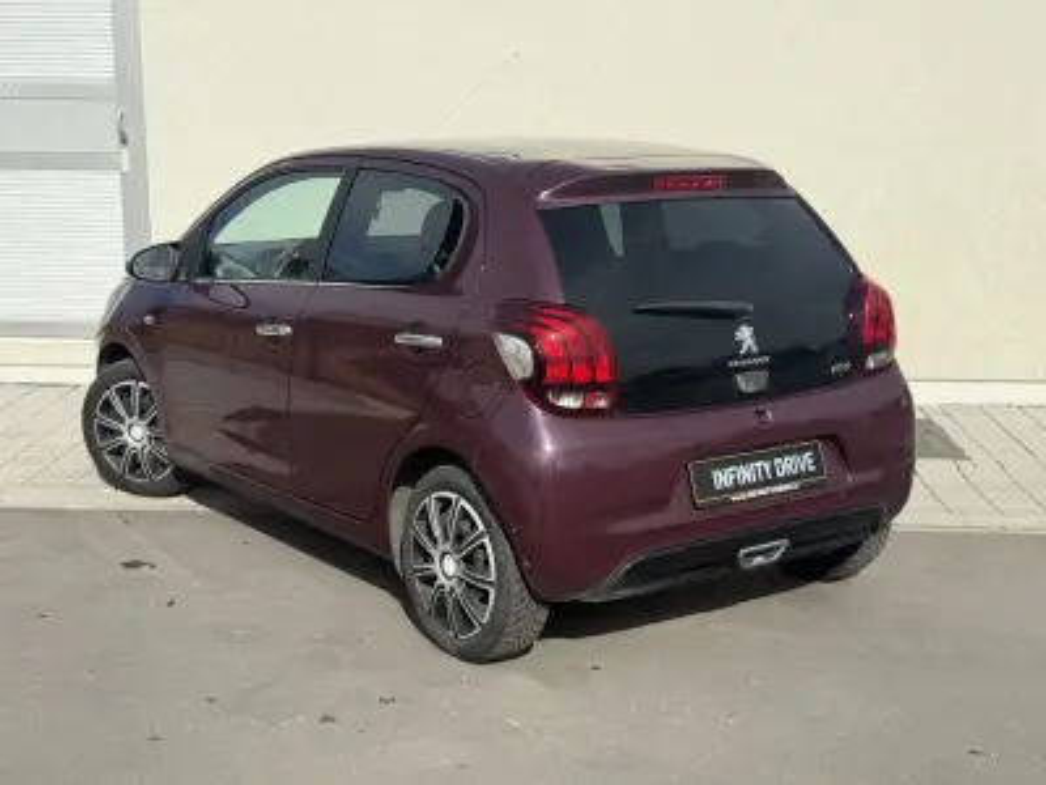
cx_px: 523
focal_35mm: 48
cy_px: 392
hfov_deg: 39.7
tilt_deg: -10.1
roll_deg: -0.2
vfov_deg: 30.3
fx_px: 1450
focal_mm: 6.76
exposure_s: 1/4329
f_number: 1.78
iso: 100
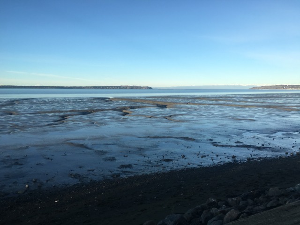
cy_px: 112
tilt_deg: -4.4
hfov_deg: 61.7
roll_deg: -0.2
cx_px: 150
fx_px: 251
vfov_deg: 48.2
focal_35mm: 29
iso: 25
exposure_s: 1/950
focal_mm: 4.15
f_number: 2.2
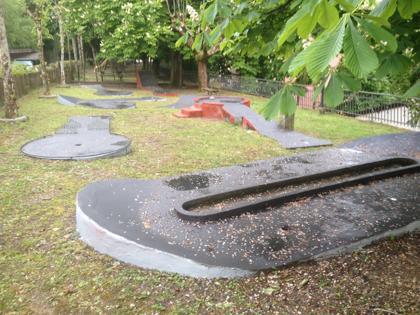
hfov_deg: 52.6
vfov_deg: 40.7
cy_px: 158
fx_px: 425
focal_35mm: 35
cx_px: 210
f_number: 2.4
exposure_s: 1/30
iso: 64
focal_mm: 4.28
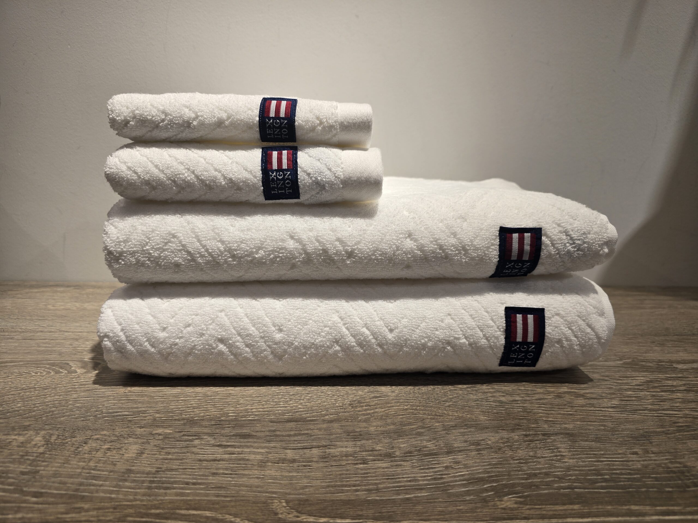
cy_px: 262
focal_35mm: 23
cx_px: 349
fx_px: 464
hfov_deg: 73.9
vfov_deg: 58.9
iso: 25
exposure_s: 1/120
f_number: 1.7
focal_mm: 6.3
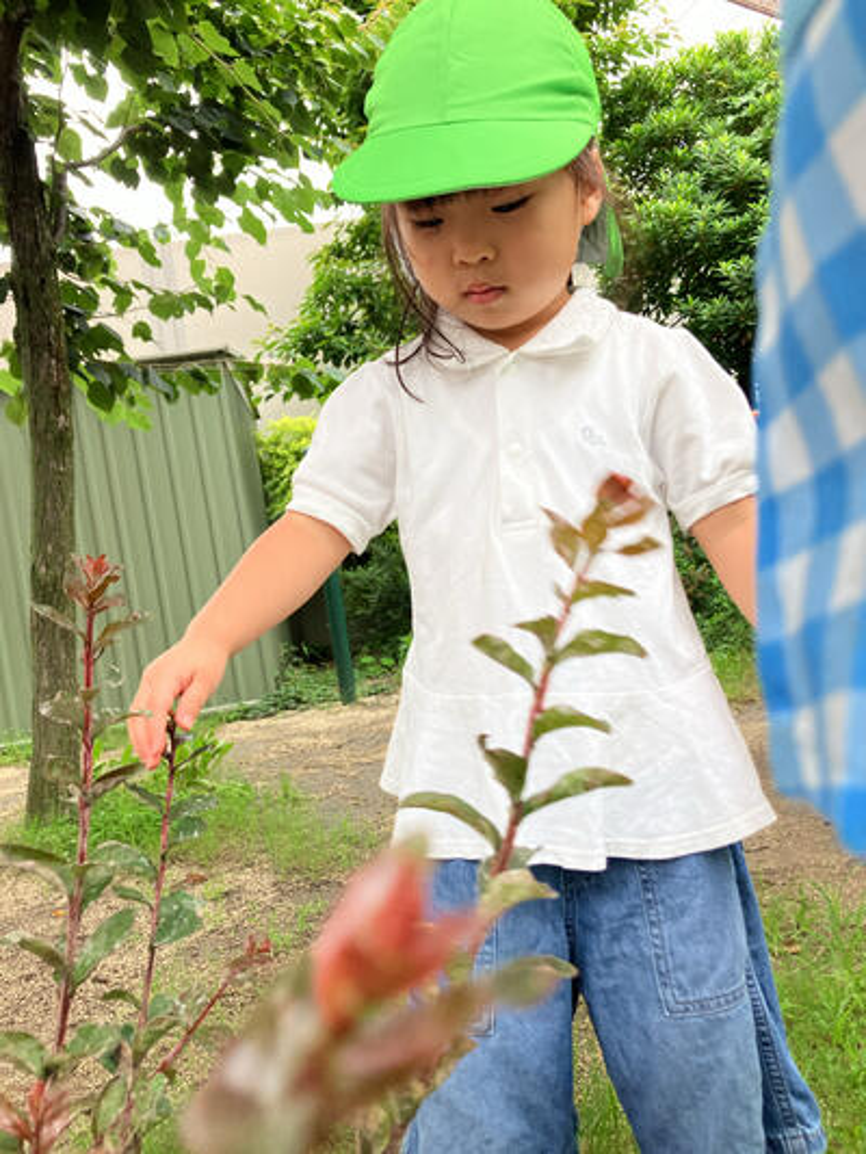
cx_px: 433
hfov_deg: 49.8
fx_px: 934
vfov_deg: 63.4
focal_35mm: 28
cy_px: 577
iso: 25
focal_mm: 3.99
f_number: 1.8
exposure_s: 1/123
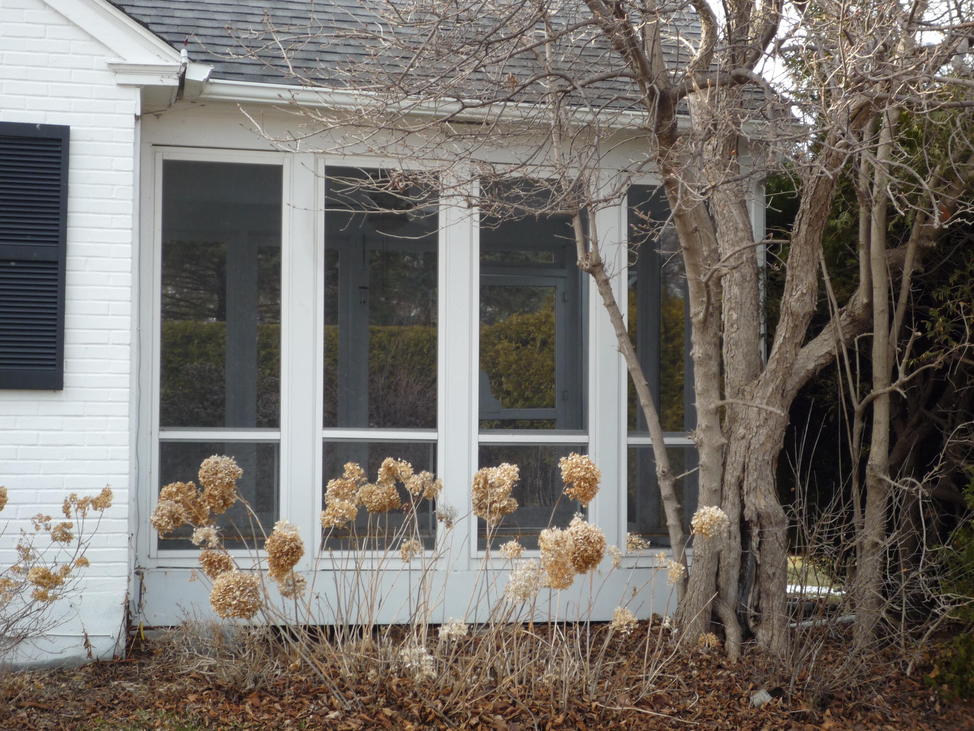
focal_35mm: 53
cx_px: 487
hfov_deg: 36.2
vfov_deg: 27.5
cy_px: 366
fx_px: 1491
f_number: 4.3
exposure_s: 1/100
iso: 100
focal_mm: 9.3
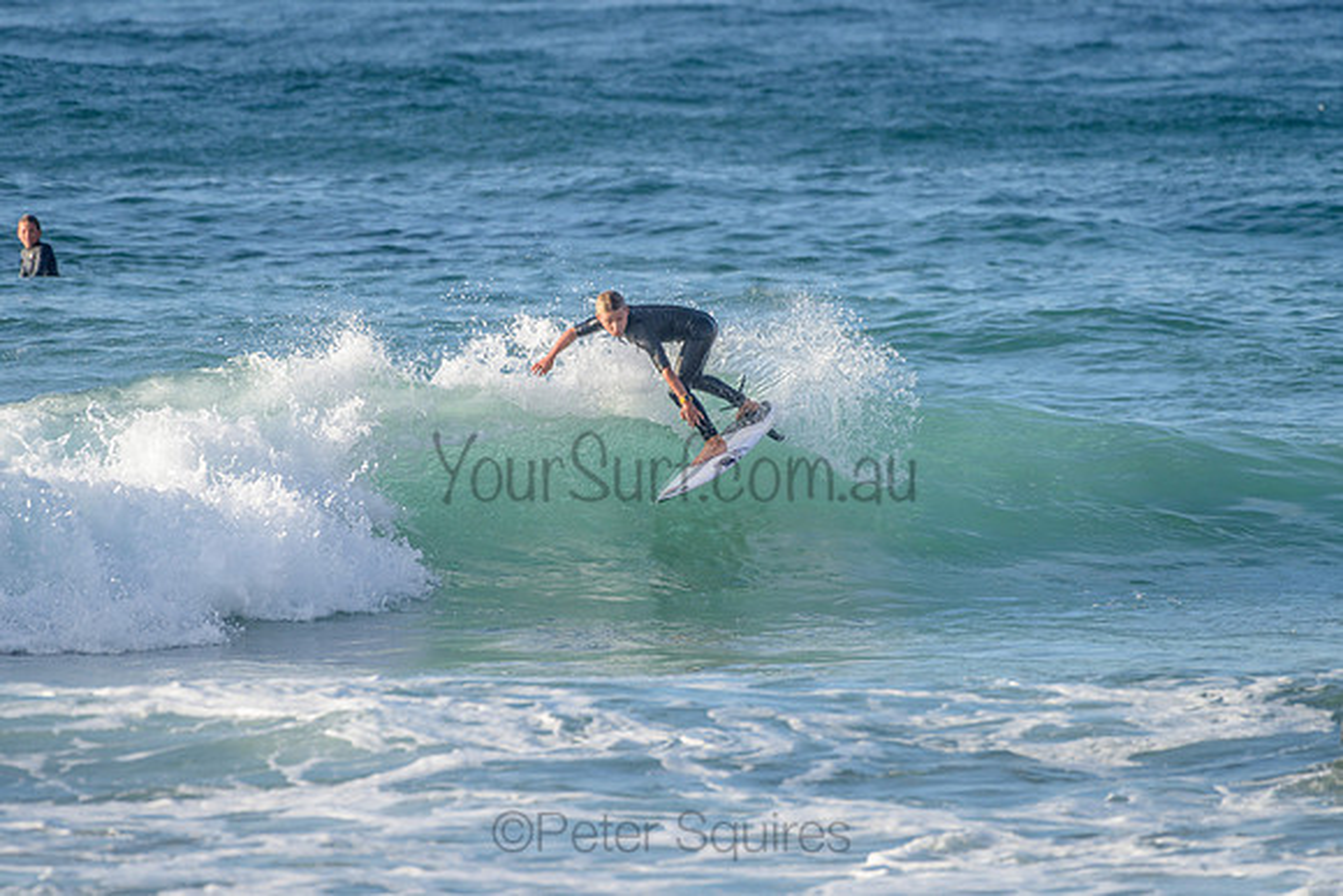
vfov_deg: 2.2
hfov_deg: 3.4
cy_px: 459
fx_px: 22871
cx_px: 688
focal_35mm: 613
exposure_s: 1/1250
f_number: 5.6
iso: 220
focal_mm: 500
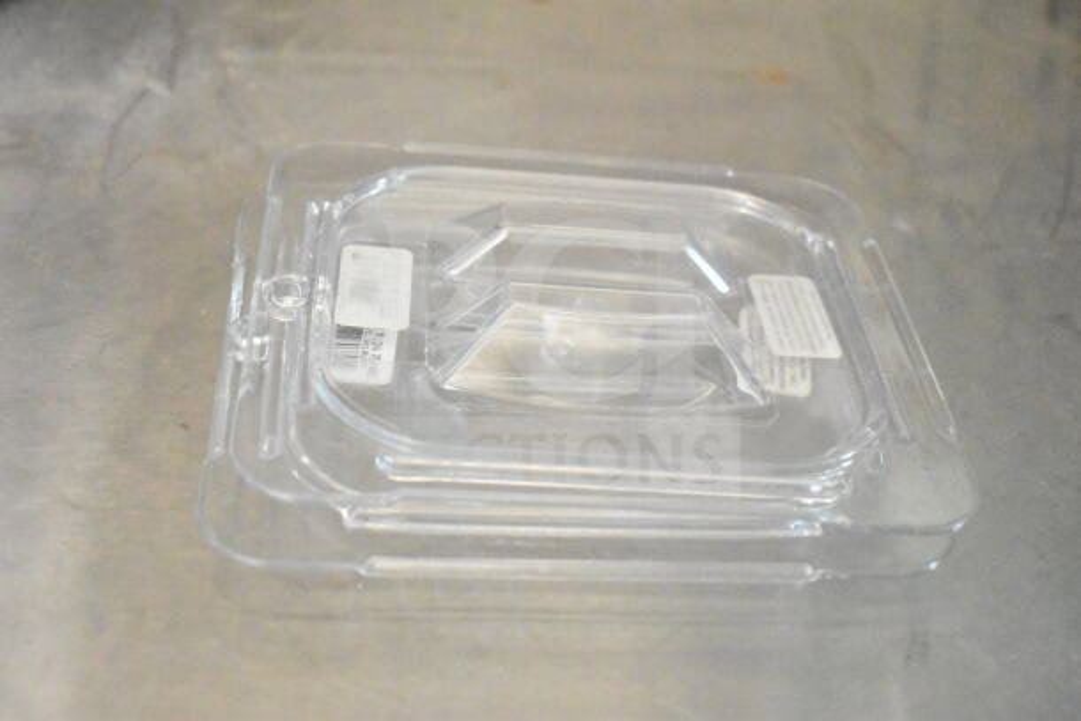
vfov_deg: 25.8
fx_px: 1577
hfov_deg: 37.8
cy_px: 360
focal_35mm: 52
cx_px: 540
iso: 25600
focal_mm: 35
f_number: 4.5
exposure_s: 1/60
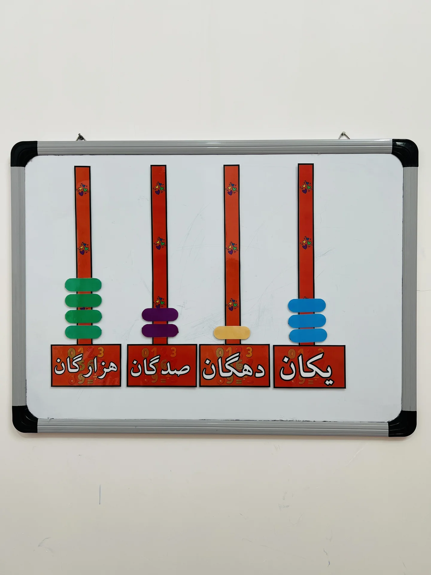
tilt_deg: +0.1
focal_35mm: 26
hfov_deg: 53.1
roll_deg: +0.9
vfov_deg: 67.3
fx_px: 432
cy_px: 288
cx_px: 216
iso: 40
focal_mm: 5.7
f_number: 1.5
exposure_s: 1/100
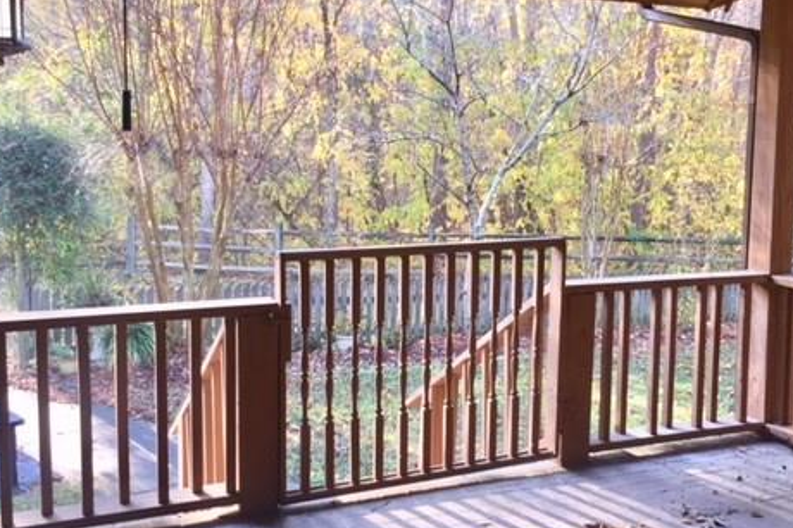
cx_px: 443
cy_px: 242
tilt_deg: -7.4
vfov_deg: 31.8
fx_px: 924
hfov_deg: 46.3
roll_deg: -1.3
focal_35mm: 42
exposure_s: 1/63
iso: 32
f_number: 2.2
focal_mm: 4.15
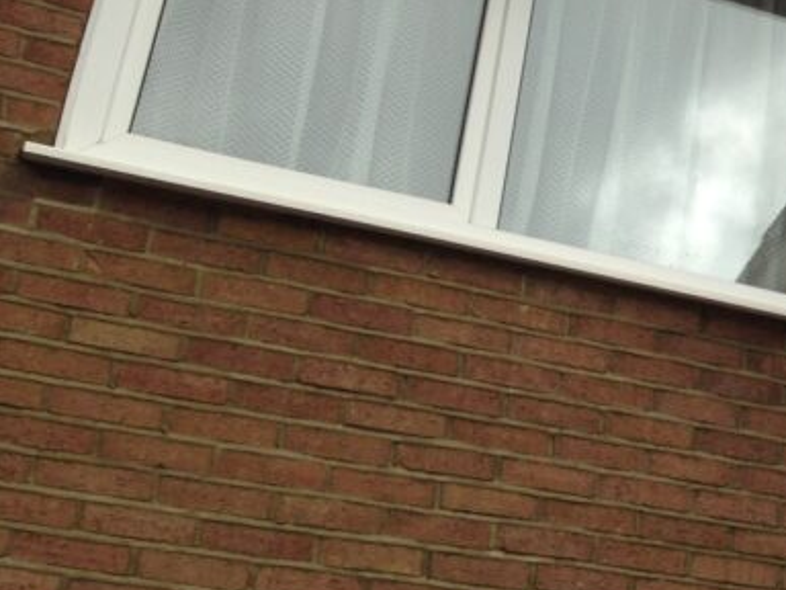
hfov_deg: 20.2
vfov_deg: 16.7
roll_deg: -0.6
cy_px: 125
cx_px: 1046
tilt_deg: +27.3
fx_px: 1998
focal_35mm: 88
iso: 50
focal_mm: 4.12
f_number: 2.4
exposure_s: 1/507
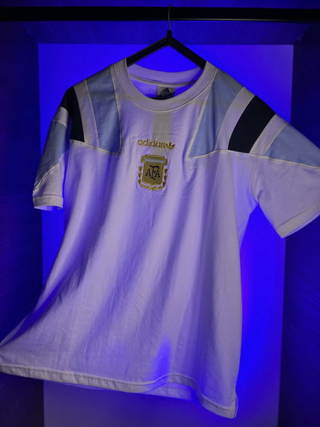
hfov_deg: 53.1
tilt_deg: -4.0
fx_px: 320
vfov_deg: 67.3
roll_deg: -0.1
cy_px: 214
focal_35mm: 26
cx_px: 160
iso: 250
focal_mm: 5.7
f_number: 1.5
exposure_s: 1/60
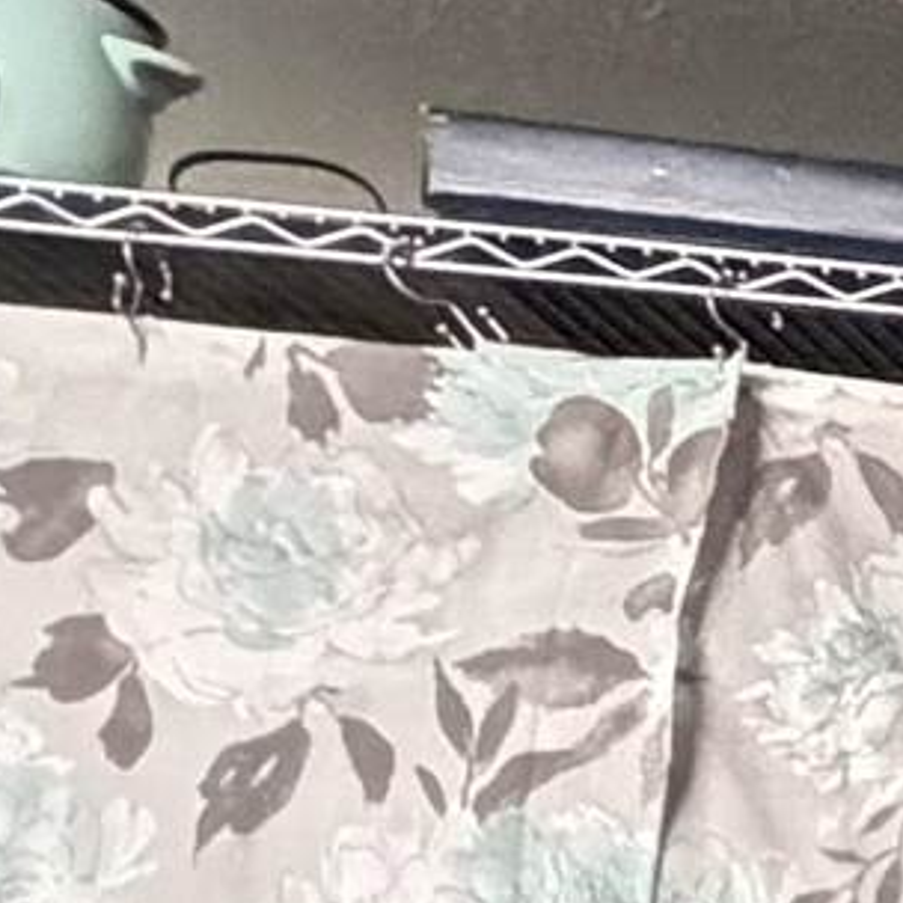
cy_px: 2130
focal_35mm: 125
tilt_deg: -3.8
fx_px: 3689
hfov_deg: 9.7
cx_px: 2929
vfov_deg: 11.6
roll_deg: -2.1
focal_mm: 2.22
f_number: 2.2
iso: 1000
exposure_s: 1/60
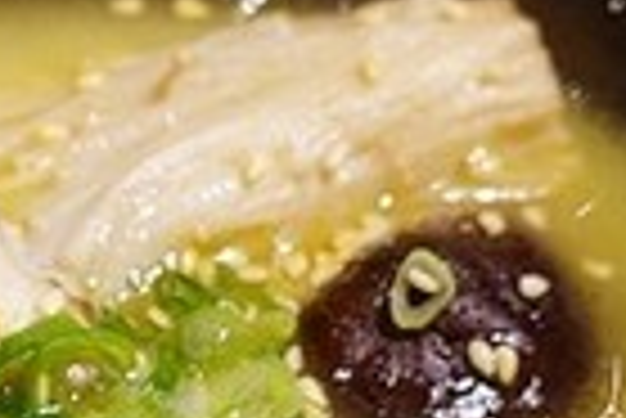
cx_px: 140
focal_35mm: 149
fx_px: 2596
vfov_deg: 9.0
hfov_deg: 13.7
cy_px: 580
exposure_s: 1/60
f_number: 4
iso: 640
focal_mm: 23
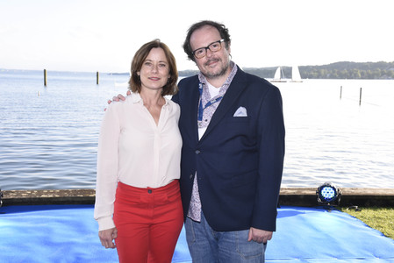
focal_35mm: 44
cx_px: 197
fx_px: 482
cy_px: 132
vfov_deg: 30.6
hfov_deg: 44.5
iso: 400
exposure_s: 1/125
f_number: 9
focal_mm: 44
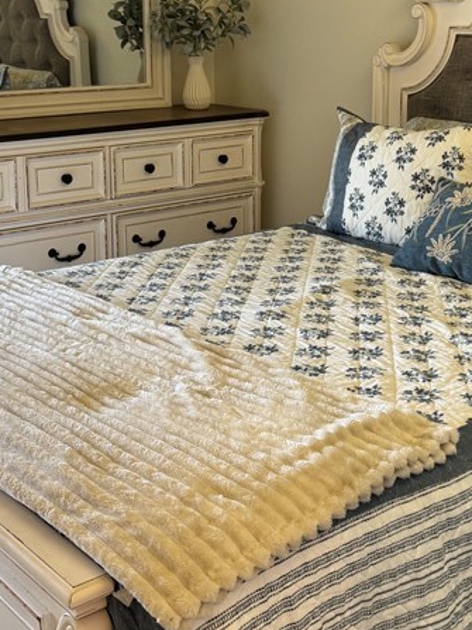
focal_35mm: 55
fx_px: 1000
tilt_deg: -10.7
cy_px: 190
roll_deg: +0.8
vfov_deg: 34.5
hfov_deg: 26.5
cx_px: 244
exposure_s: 1/60
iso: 160
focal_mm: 6.76
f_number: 1.78
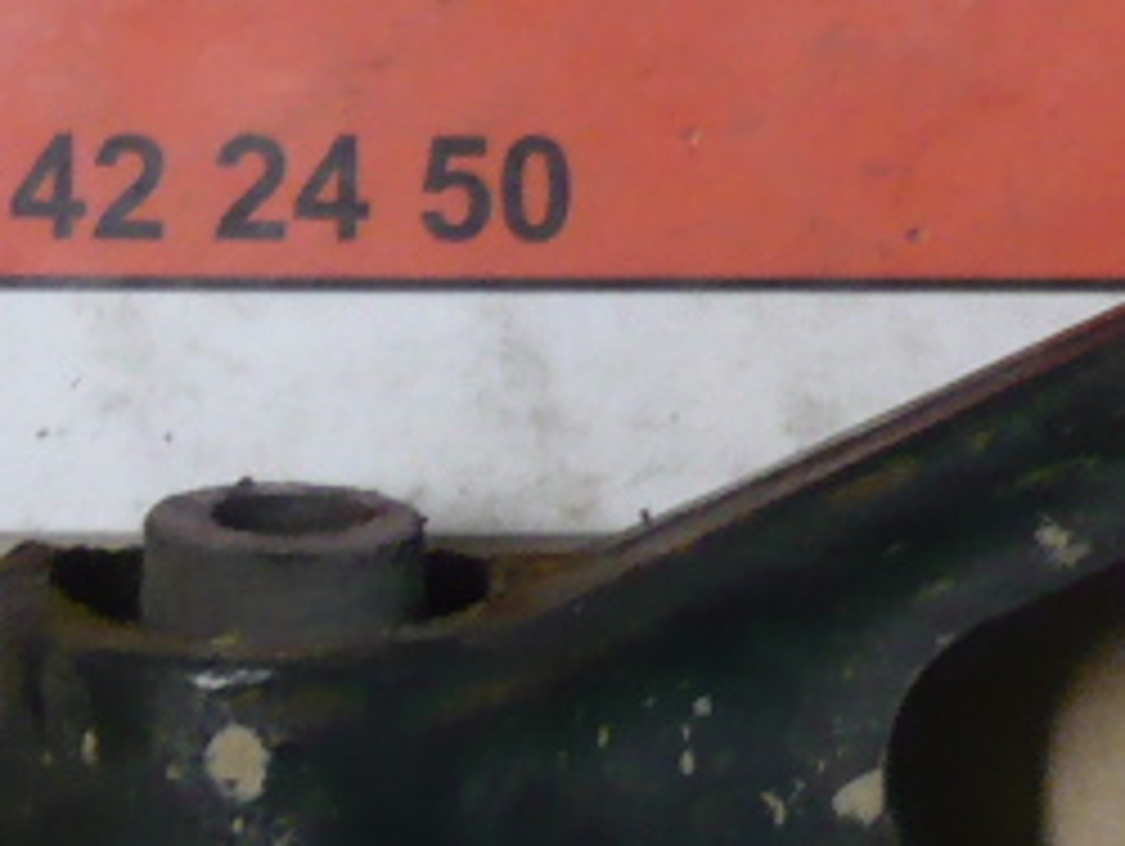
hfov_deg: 11.0
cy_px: -76
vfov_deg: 8.2
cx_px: 1026
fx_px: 5823
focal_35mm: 179
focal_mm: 5.8
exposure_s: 1/15
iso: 200
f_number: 2.8
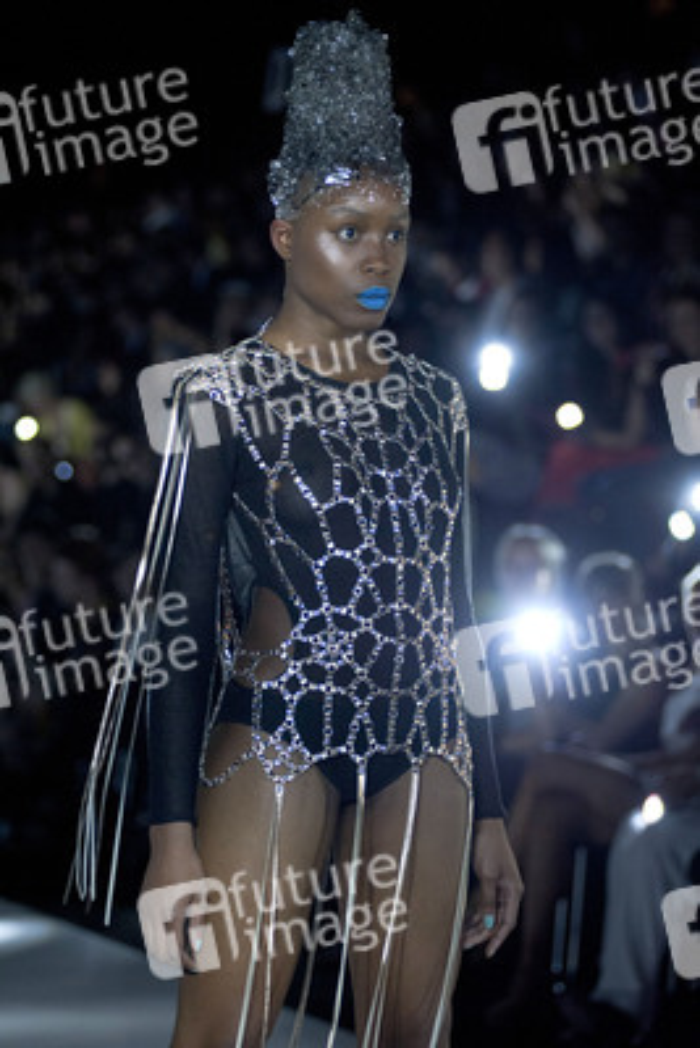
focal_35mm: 92
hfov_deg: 14.9
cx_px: 350
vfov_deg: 22.1
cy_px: 524
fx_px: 2681
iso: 2500
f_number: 3.2
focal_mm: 92
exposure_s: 1/100
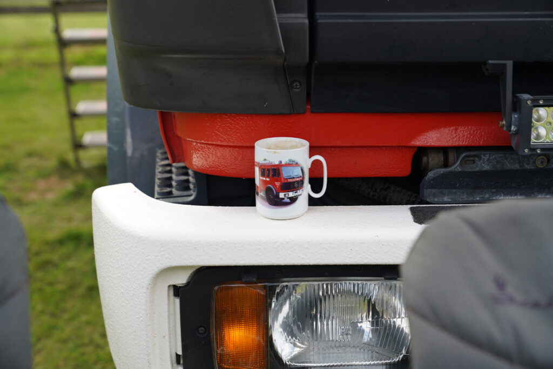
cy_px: 184
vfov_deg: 21.9
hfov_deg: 32.4
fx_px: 952
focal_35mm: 62
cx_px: 276
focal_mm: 62
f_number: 4
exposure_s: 1/160
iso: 160
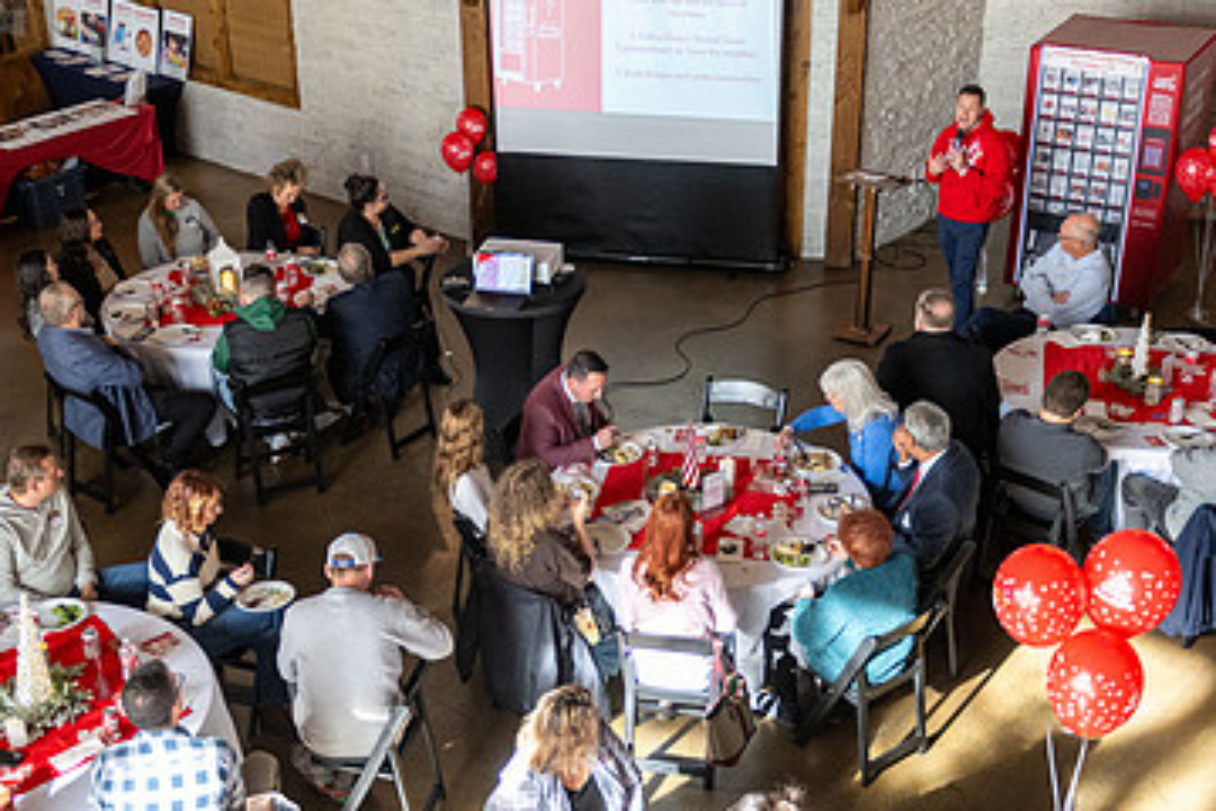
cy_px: 461
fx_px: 1689
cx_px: 537
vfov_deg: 27.0
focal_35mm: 50
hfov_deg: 39.5
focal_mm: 31
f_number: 2.8
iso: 1250
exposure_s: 1/500
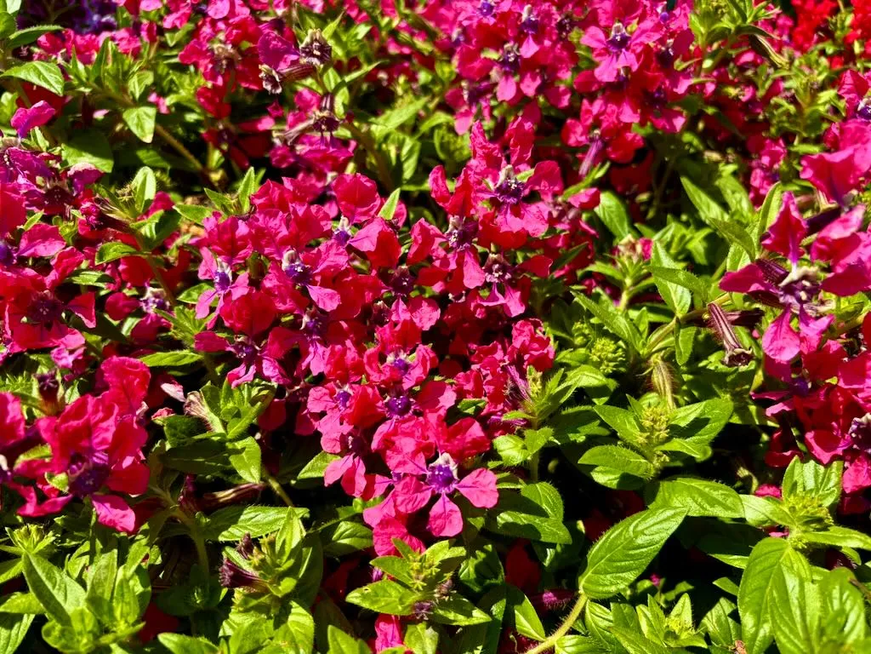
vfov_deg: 53.1
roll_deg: +0.0
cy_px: 327
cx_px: 436
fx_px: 654
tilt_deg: -17.0
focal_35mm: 26
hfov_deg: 67.3
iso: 50
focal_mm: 5.96
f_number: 1.6
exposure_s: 1/1984
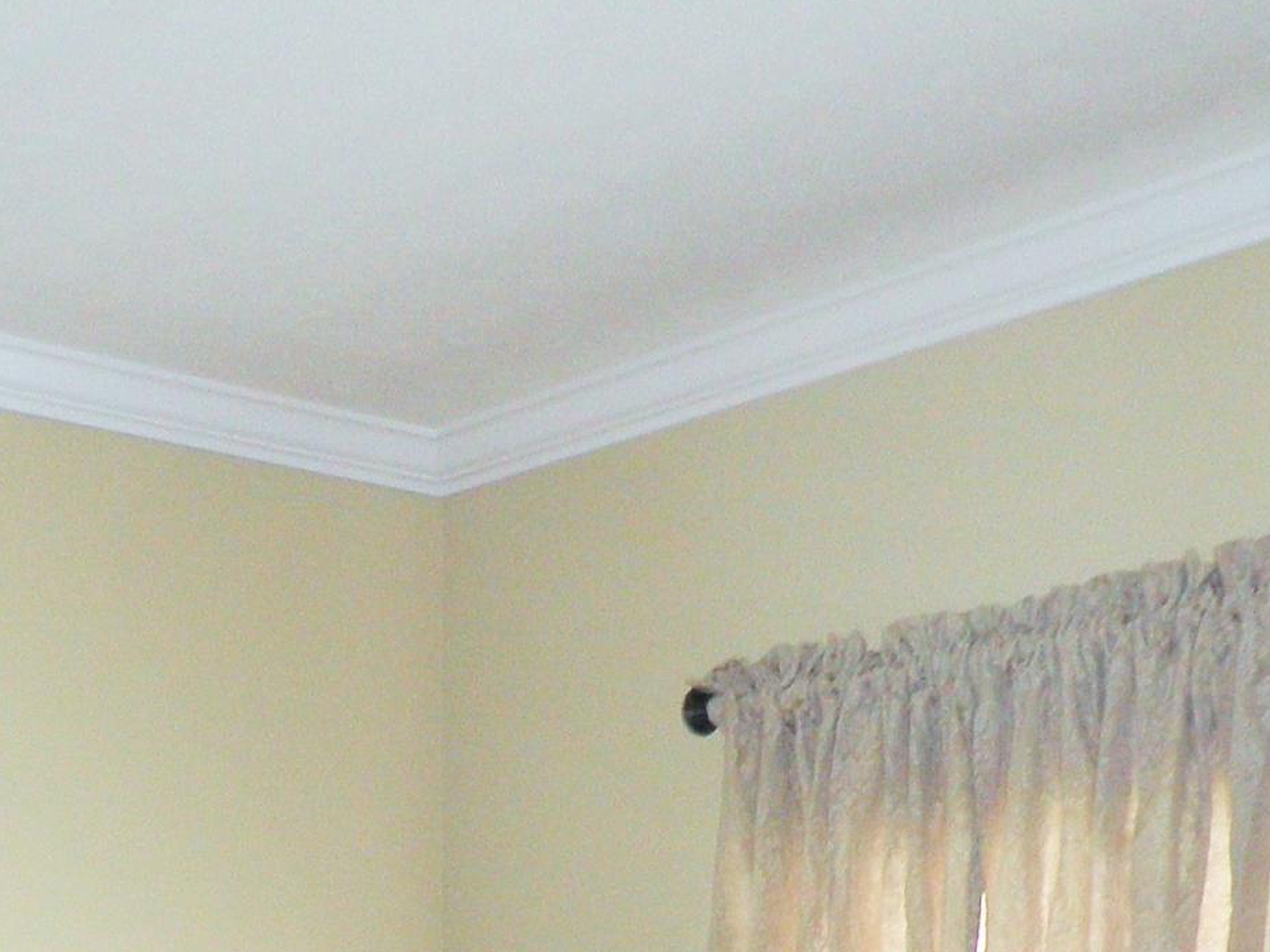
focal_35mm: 78
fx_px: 2861
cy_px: 1495
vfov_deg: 16.8
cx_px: 477
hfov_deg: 25.0
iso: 100
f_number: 3.3
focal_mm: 4.3
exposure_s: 1/30
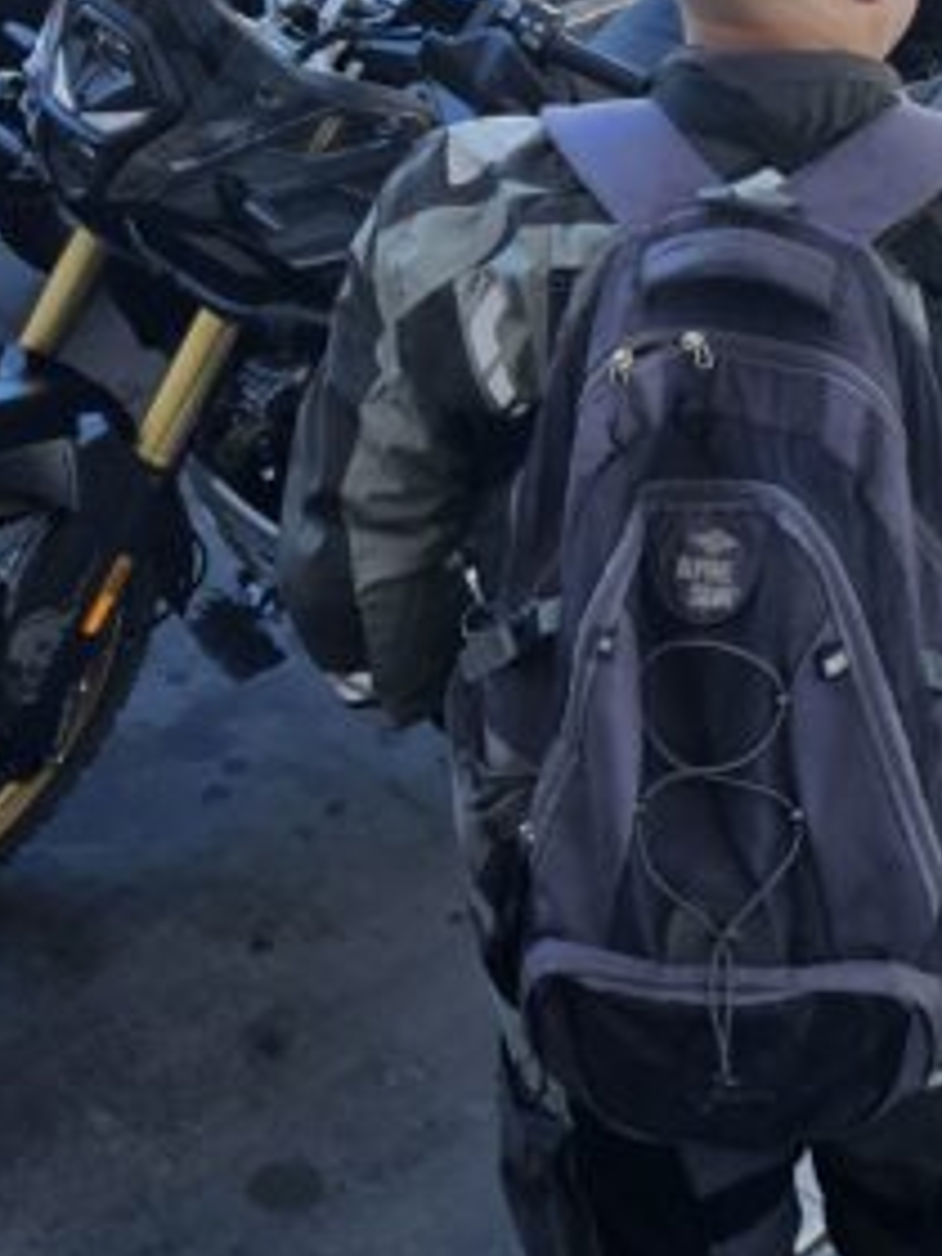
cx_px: 274
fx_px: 3048
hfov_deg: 17.5
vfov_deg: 22.0
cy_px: -135
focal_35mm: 84
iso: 10
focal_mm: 6.3
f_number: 1.7
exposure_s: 1/130
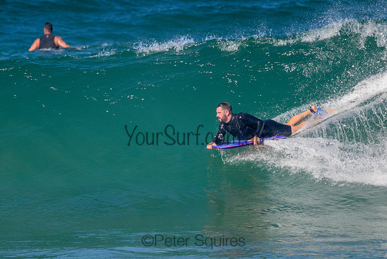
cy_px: 142
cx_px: 196
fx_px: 11773
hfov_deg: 1.9
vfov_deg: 1.3
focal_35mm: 1095
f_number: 11
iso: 1800
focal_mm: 800
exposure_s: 1/2000
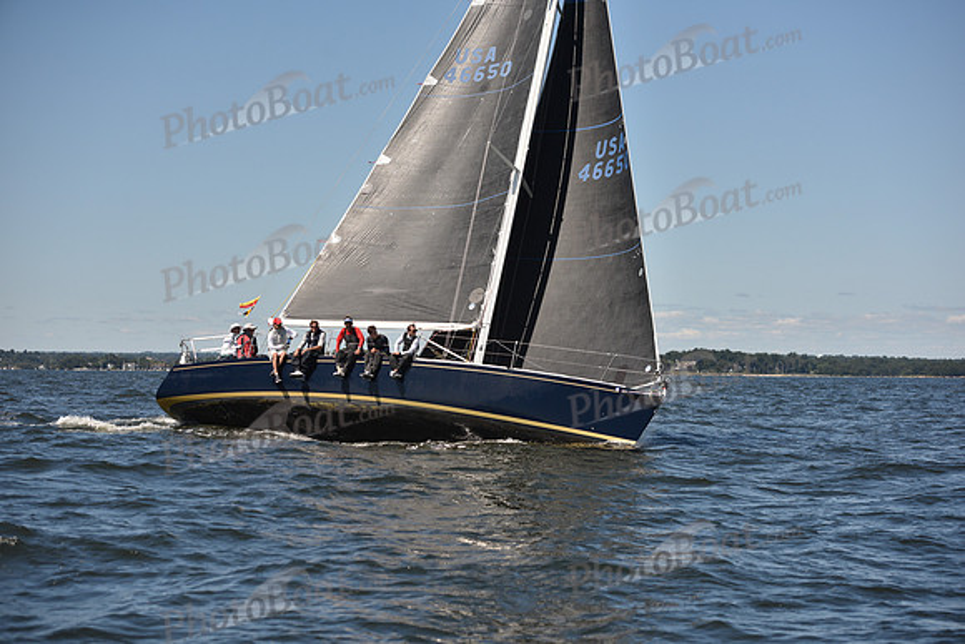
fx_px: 1877
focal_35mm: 70
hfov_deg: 28.8
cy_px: 322
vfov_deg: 19.5
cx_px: 482
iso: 250
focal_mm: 70
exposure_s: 1/1600
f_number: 4
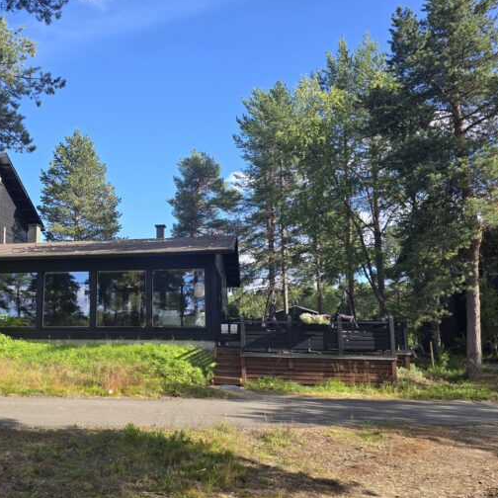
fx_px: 505
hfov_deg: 50.7
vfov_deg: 52.4
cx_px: 133
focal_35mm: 31
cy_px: 279
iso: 12
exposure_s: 1/240
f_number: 1.7
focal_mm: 6.3
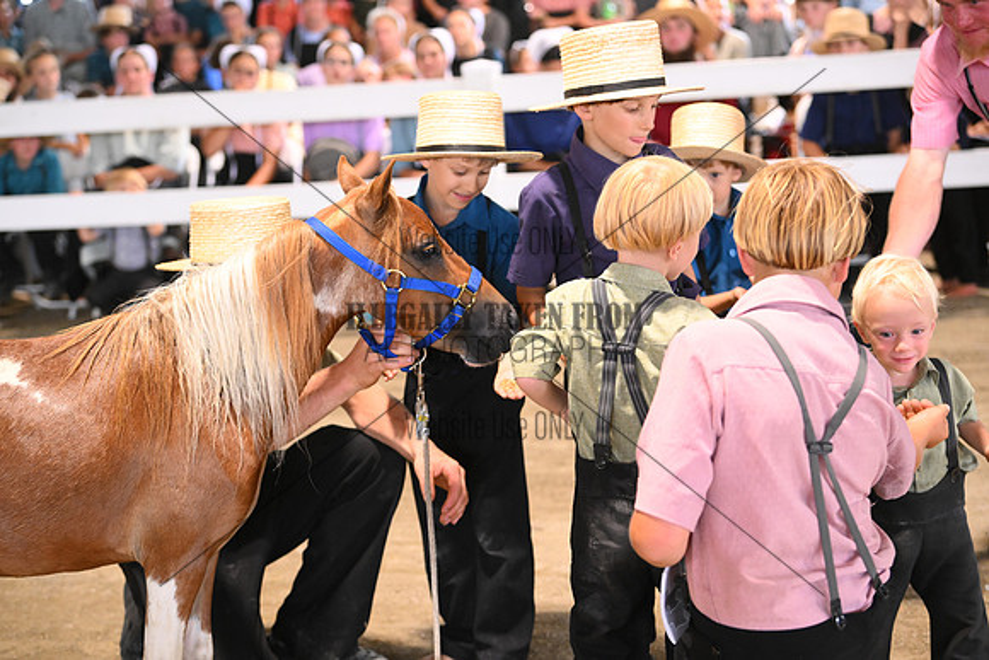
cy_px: 330
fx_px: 1923
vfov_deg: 19.5
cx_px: 494
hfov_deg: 28.8
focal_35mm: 70
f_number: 3.5
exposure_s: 1/487
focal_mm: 70
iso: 5000
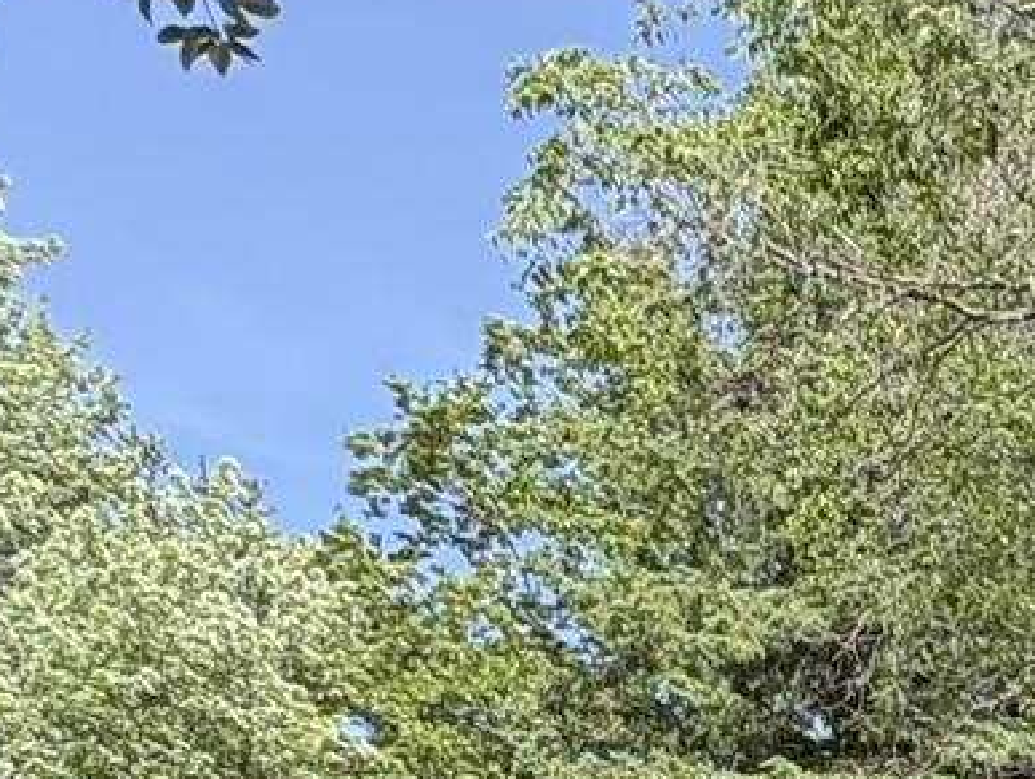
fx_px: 2215
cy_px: 1462
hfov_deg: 19.4
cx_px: 1891
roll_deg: +1.3
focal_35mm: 74
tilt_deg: -2.3
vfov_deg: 16.3
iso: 40
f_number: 2.2
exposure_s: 1/473
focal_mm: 2.22
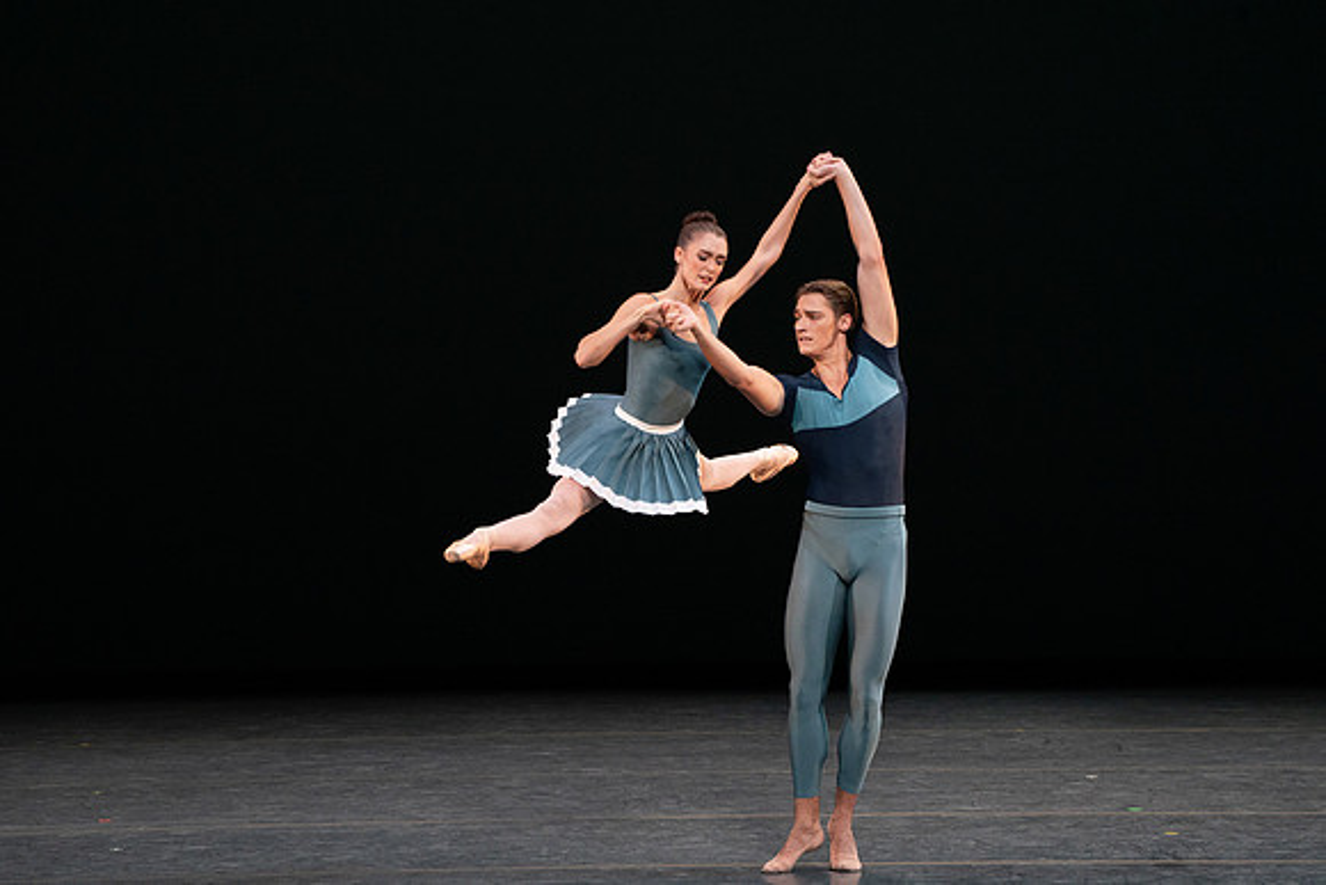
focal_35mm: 309
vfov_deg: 4.5
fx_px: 11384
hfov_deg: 6.7
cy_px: 442
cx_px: 663
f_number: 8
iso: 5000
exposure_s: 1/400
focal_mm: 309
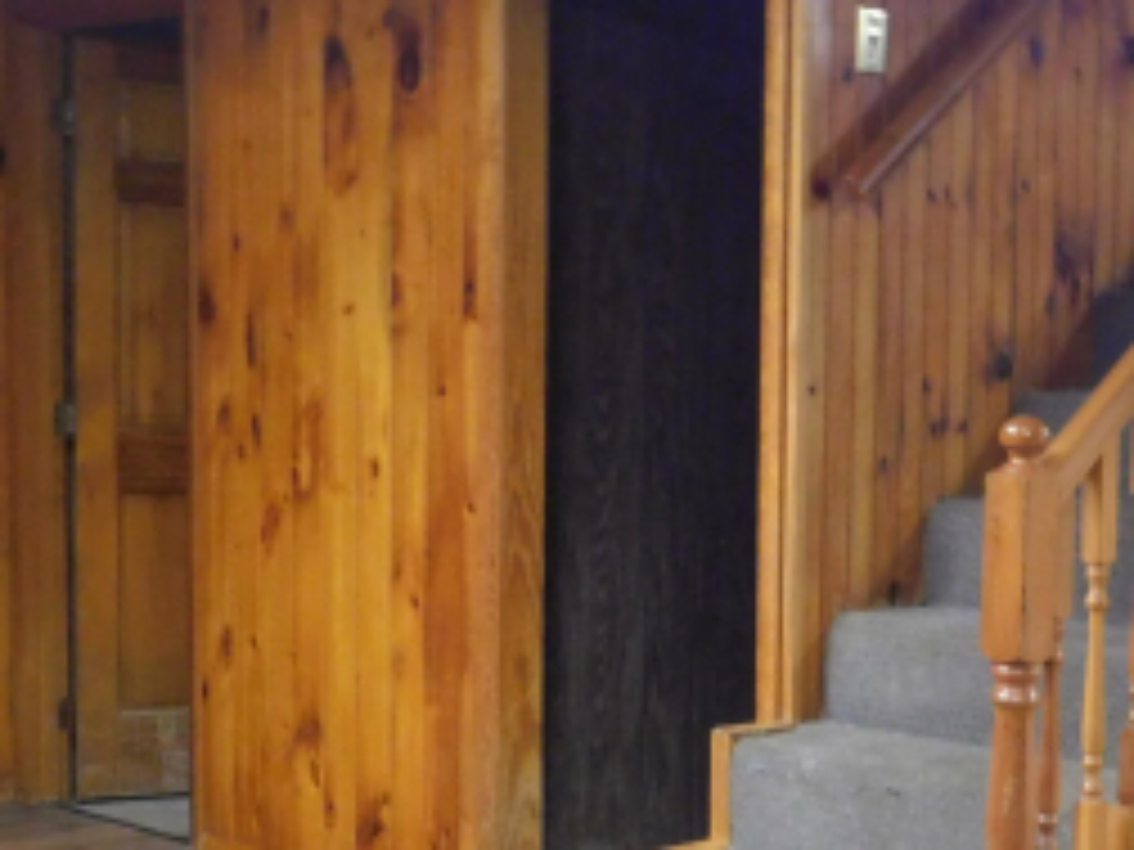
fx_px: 2424
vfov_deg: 19.8
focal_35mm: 74
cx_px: 1015
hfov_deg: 25.5
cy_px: 621
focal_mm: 4.9
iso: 400
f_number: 3.2
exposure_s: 1/13
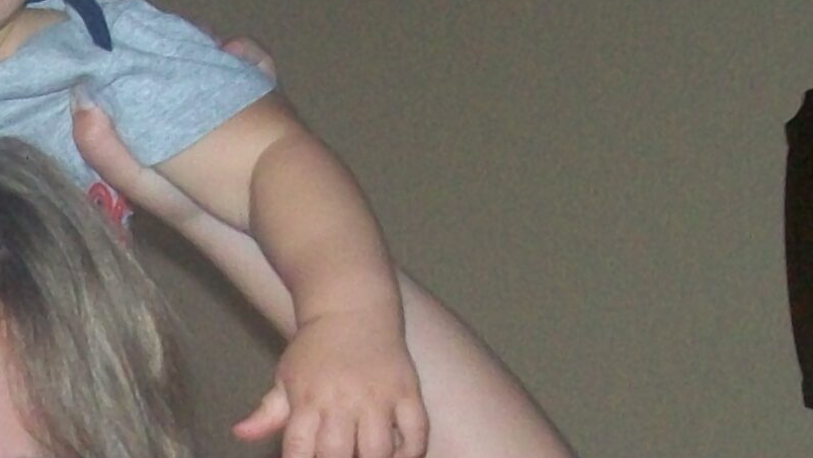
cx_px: -95
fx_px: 2695
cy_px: 654
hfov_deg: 16.6
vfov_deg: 9.5
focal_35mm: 125
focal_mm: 6
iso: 160
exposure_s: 1/60
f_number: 2.7
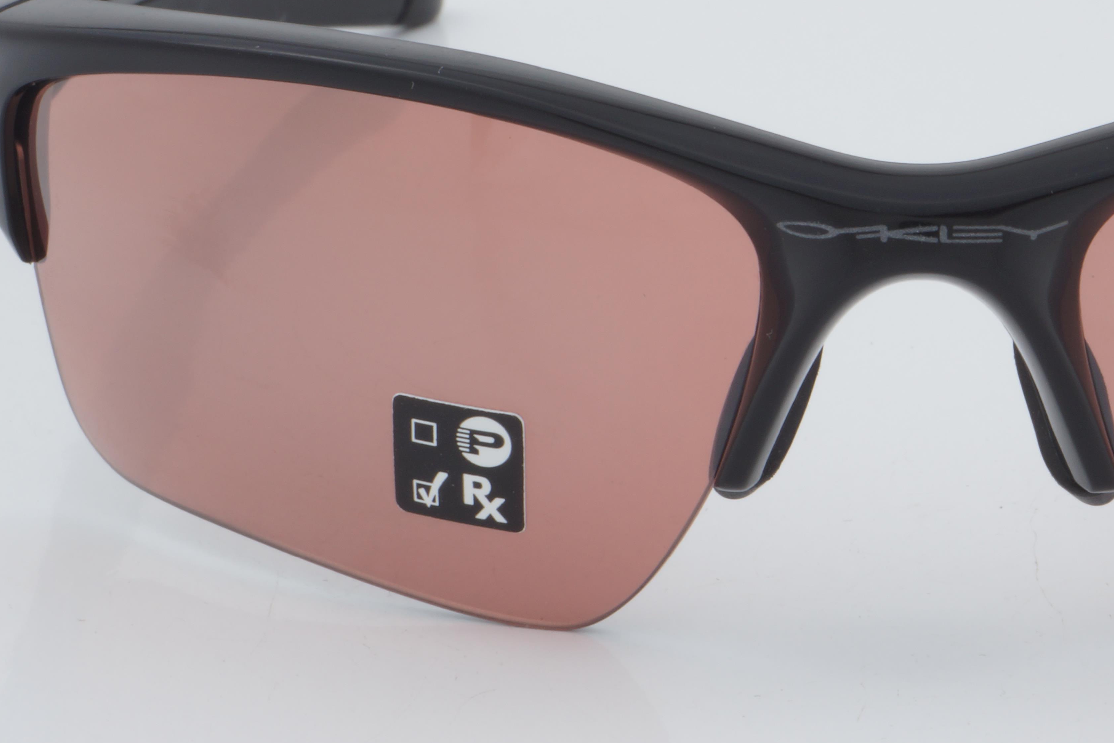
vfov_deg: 9.3
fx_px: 4576
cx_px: 910
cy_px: 246
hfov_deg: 13.8
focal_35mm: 148
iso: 100
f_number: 32
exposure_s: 1/3
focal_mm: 55
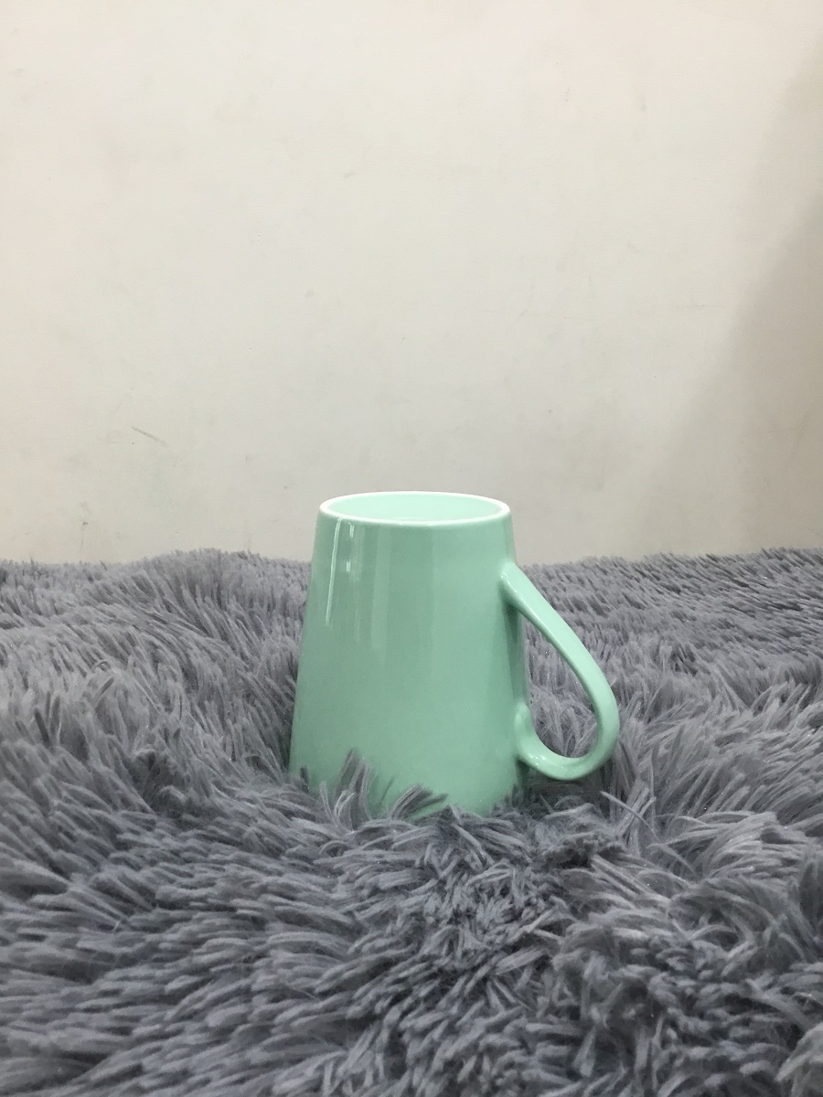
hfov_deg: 45.4
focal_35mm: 31
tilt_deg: -11.4
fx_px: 983
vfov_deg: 58.4
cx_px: 412
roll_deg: +1.3
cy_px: 548
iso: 100
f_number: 2.4
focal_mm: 3.3
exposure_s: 1/33
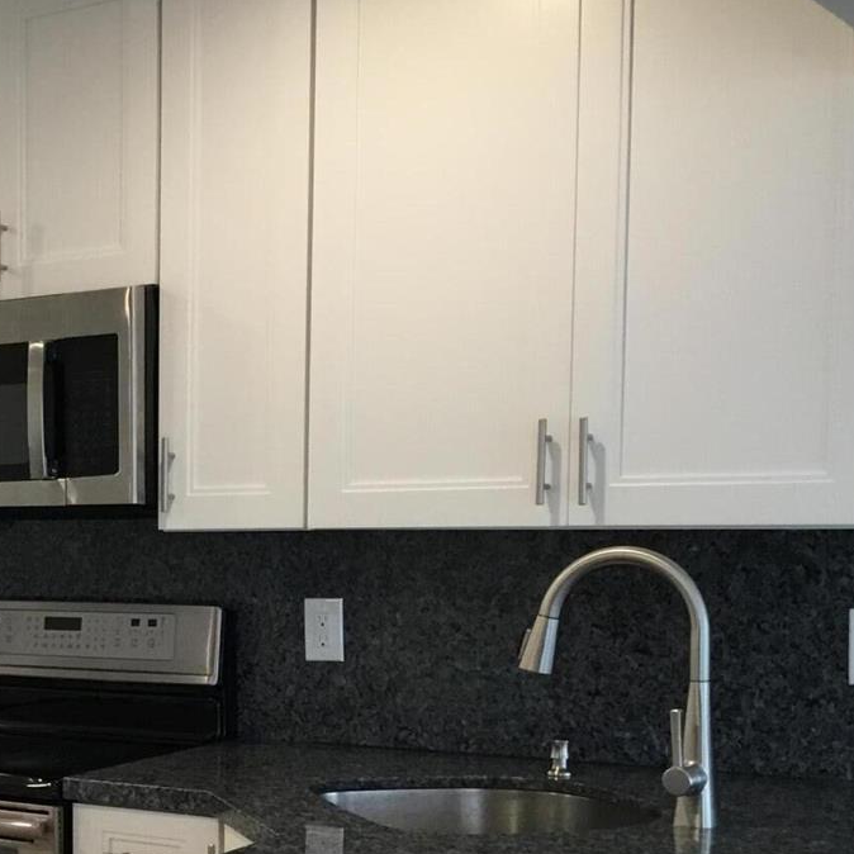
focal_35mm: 65
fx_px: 1814
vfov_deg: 26.0
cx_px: -100
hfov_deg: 24.6
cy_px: 696
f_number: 2.4
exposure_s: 1/30
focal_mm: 3.3
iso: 80
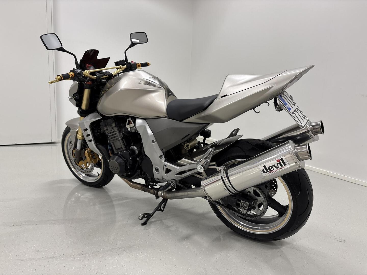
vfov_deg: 53.1
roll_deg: -2.4
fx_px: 276
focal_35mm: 26
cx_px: 184
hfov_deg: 67.3
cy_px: 138
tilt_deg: -9.7
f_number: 1.6
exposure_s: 1/122
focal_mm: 5.96
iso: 64
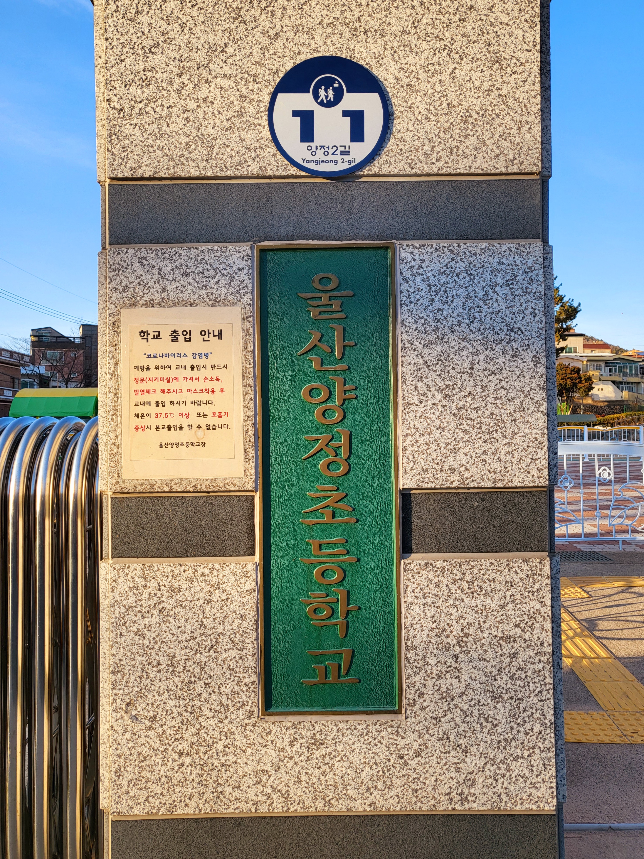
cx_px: 322
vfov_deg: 67.3
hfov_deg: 53.1
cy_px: 430
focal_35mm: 26
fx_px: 645
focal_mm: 4.25
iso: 50
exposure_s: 1/1000
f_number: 1.8
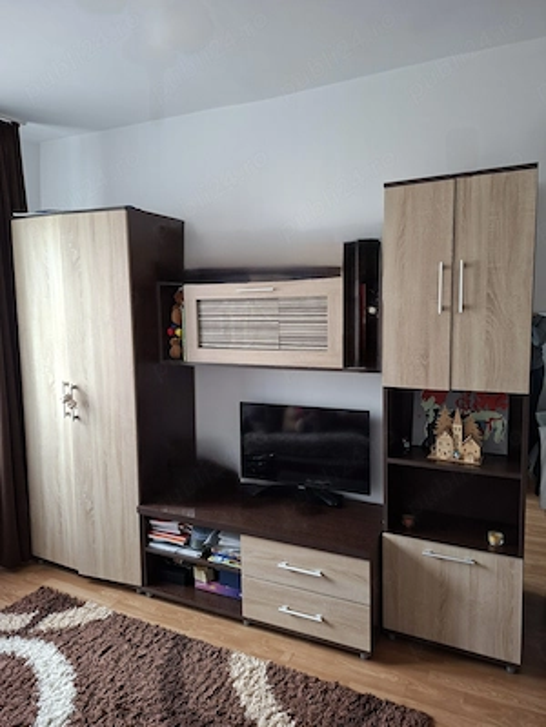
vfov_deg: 73.9
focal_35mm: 23
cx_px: 273
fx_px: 484
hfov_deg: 58.9
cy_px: 364
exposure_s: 1/30
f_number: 1.8
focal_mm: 5.54
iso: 320
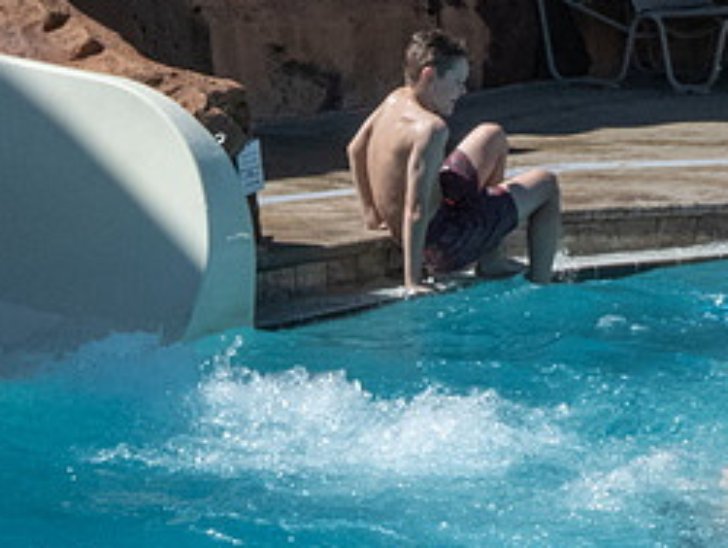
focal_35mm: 156
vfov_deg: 9.5
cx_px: 523
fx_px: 3284
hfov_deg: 12.6
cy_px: 293
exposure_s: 1/500
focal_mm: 7.8
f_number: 6.3
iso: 80
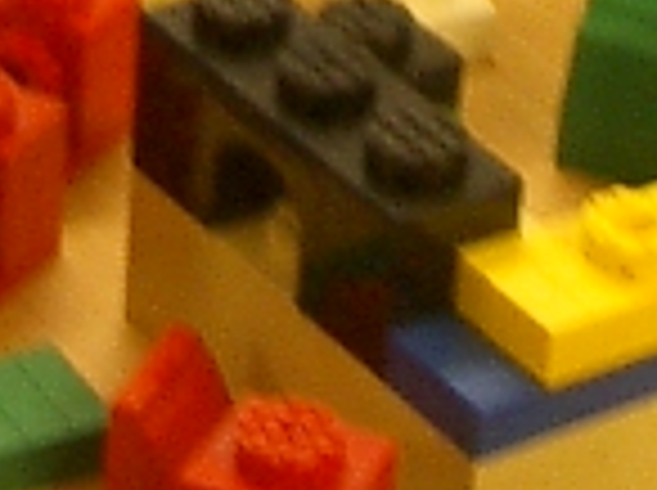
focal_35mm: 246
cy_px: -805
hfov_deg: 8.0
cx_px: -36
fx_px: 4661
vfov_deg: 5.7
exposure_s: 1/15
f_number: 2.6
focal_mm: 5.8
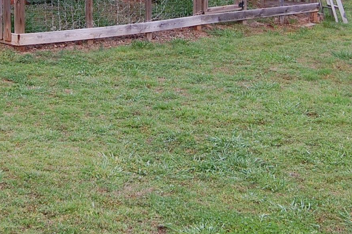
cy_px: -42
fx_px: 752
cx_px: 122
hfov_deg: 26.2
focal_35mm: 77
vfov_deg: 16.9
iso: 400
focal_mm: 20
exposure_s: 1/60
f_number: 4
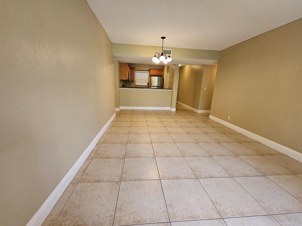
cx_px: 151
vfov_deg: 89.9
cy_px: 113
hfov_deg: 106.2
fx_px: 113
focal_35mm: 13
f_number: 2.2
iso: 100
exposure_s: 1/60
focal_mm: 2.2
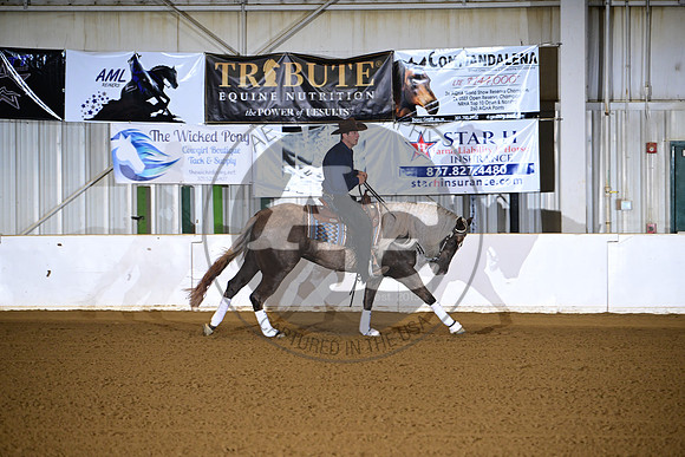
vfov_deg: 6.9
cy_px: 228
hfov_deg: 10.3
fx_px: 3806
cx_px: 342
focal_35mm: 200
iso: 2500
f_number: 4
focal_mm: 200
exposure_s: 1/200
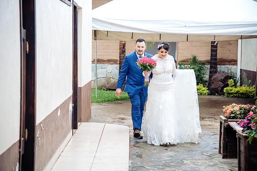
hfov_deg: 21.0
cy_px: 85
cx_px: 128
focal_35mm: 97
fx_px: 693
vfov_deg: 14.1
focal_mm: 95
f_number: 5
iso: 1250
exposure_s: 1/640
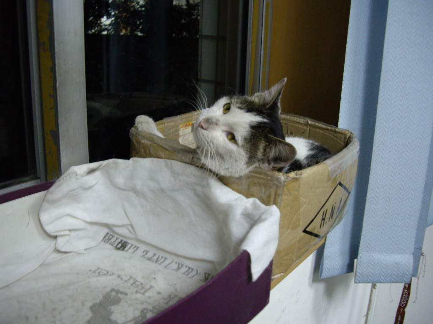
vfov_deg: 37.7
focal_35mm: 38
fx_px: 475
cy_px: 162
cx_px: 216
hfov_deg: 49.0
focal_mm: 7.9
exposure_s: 1/20
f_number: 2.8
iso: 400
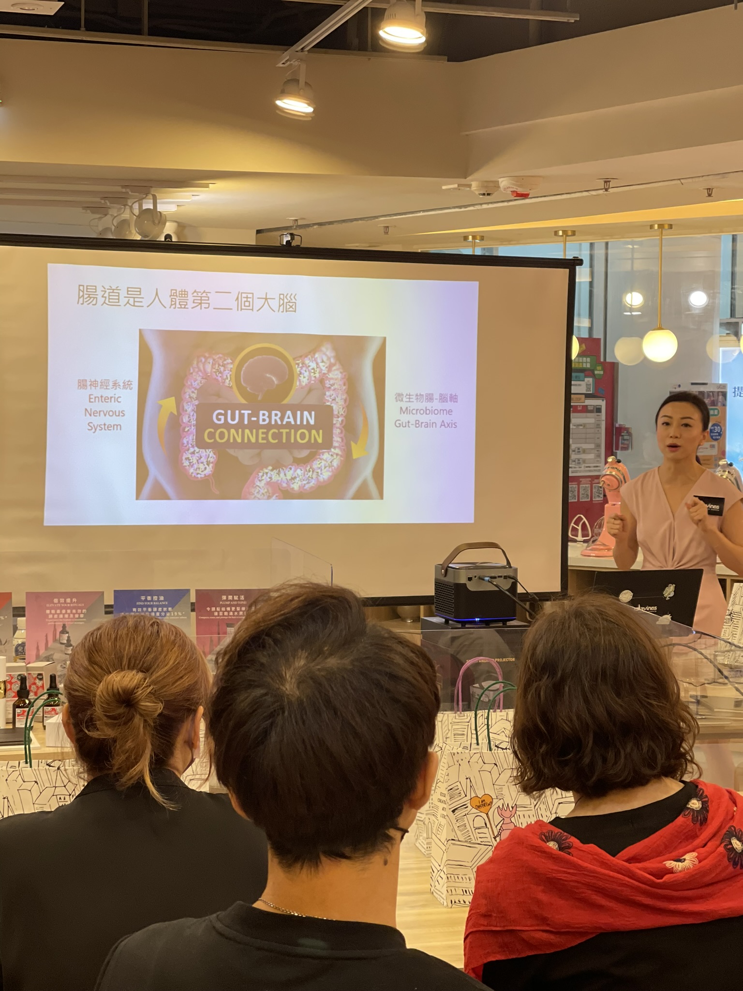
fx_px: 1832
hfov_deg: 22.9
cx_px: 372
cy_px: 496
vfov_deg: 30.3
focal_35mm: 64
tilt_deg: -2.2
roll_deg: -0.3
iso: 160
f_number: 2.2
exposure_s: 1/100
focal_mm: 7.5
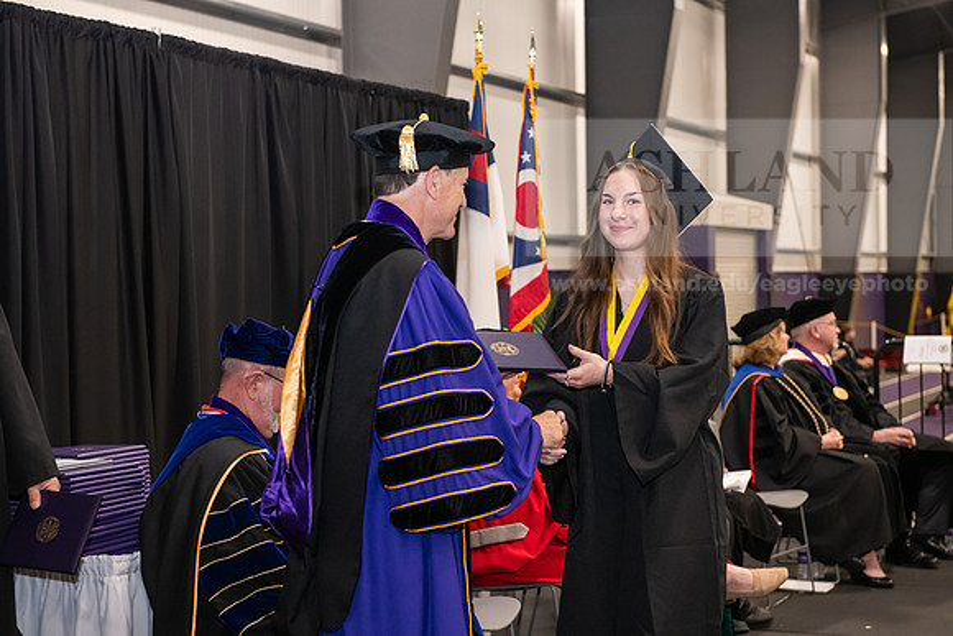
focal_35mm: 70
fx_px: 1853
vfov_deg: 19.5
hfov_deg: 28.8
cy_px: 318
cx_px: 476
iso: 2500
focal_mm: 70
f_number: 5
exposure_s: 1/125
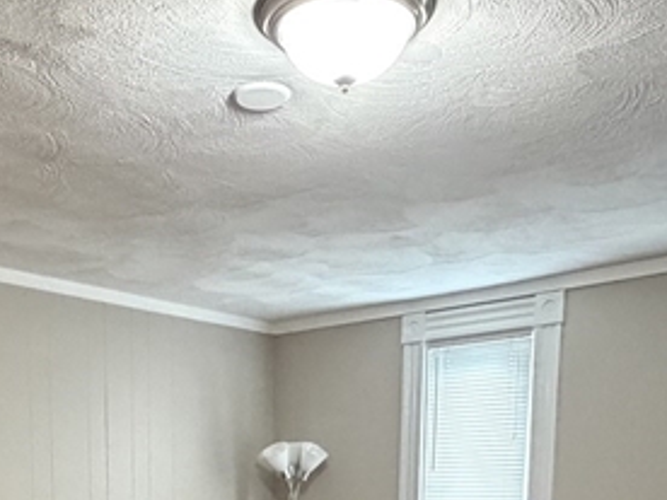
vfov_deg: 23.7
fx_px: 1002
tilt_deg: -10.1
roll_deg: +0.6
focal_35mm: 52
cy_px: 700
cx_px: 251
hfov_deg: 36.6
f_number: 2.2
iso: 1250
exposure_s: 1/60
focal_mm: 2.22
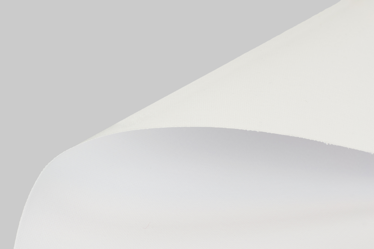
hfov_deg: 27.0
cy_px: 124
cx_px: 187
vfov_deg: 18.2
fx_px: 779
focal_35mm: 75
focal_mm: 50
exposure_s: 1/13
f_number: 10
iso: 100
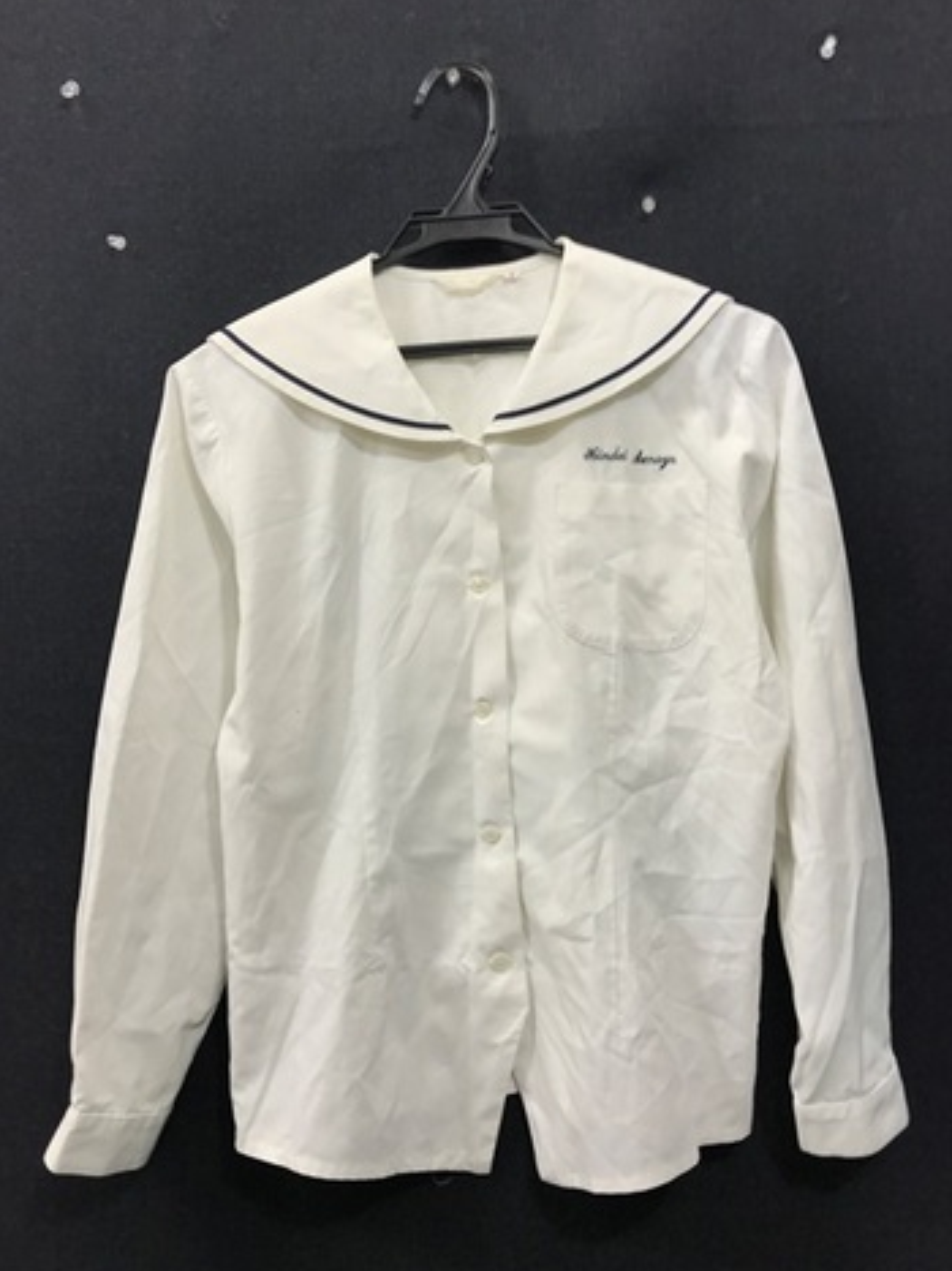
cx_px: 461
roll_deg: +0.1
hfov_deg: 46.8
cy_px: 672
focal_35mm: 30
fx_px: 1101
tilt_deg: -2.1
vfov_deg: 59.9
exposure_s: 1/50
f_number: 1.8
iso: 25
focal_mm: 3.99
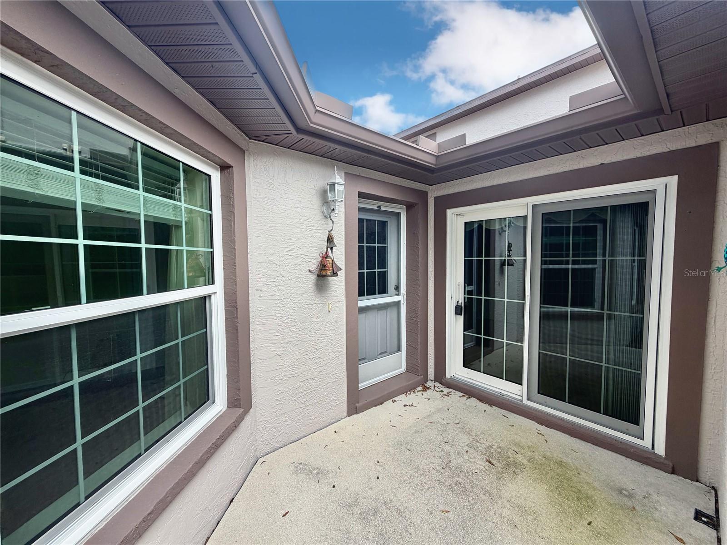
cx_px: 364
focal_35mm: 14
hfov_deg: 102.1
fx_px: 294
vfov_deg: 85.7
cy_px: 272
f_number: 2.2
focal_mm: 2.22
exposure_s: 1/370
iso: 50
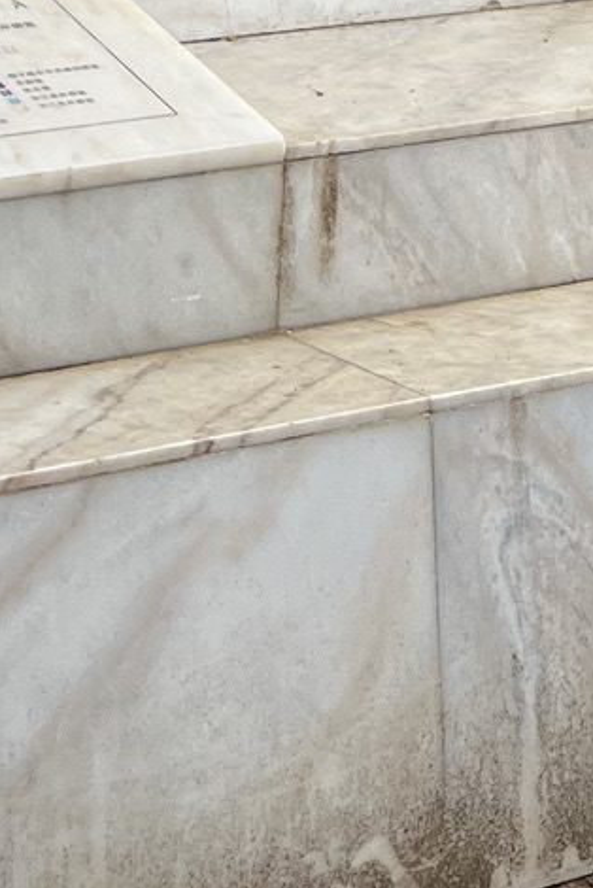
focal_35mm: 115
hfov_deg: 11.8
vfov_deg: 14.7
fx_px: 2837
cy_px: -879
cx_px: 23
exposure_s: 1/920
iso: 50
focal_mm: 5.1
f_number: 1.6
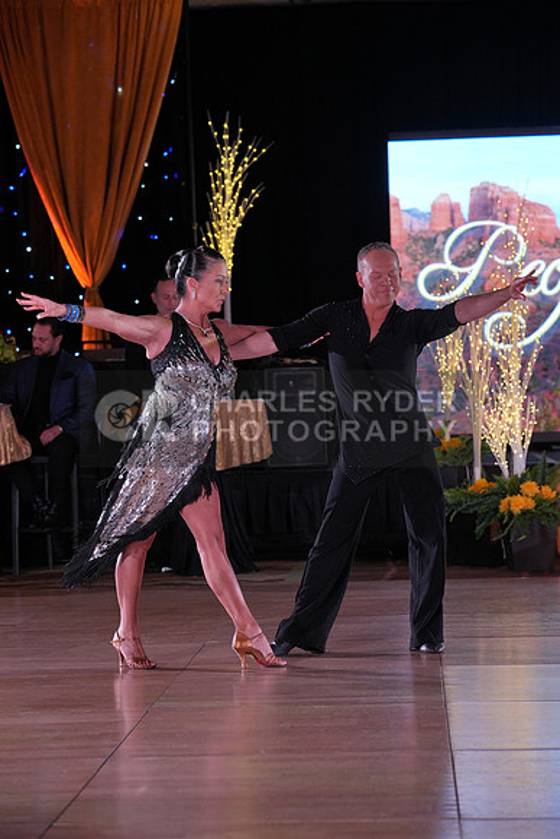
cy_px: 420
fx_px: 2099
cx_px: 280
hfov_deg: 15.2
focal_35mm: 90
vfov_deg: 22.6
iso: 1250
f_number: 4
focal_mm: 90
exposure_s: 1/400
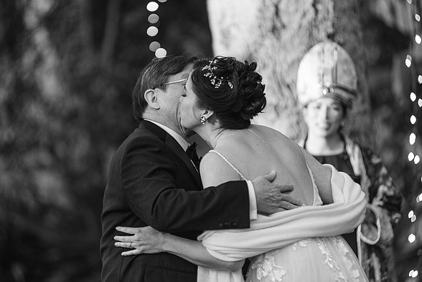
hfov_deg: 9.1
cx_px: 184
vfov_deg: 6.1
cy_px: 123
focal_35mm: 226
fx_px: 2646
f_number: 2.8
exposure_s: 1/125
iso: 200
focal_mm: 200
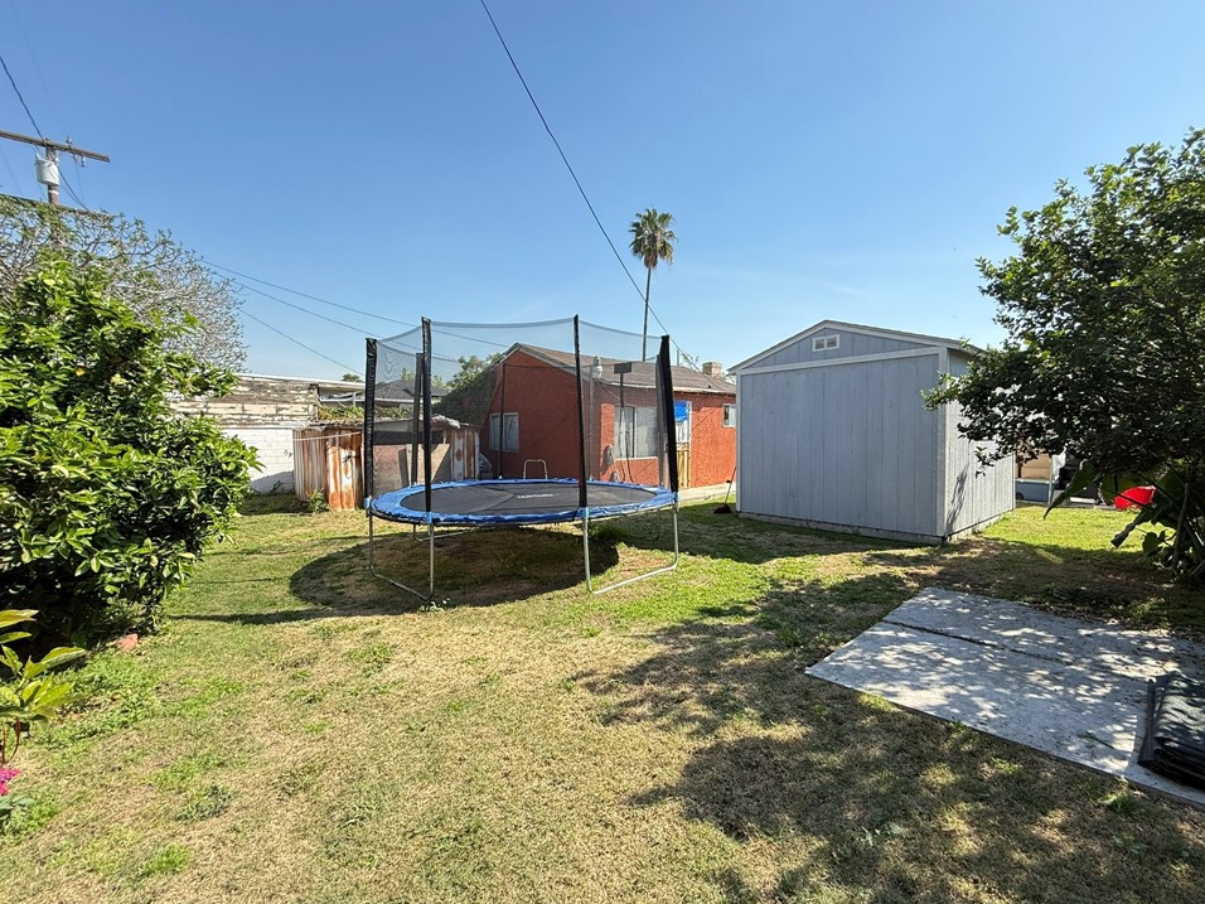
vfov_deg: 81.7
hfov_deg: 98.2
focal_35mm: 15
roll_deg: +0.4
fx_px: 522
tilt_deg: -1.6
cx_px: 616
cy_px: 451
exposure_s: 1/607
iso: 64
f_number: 2.2
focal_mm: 2.22
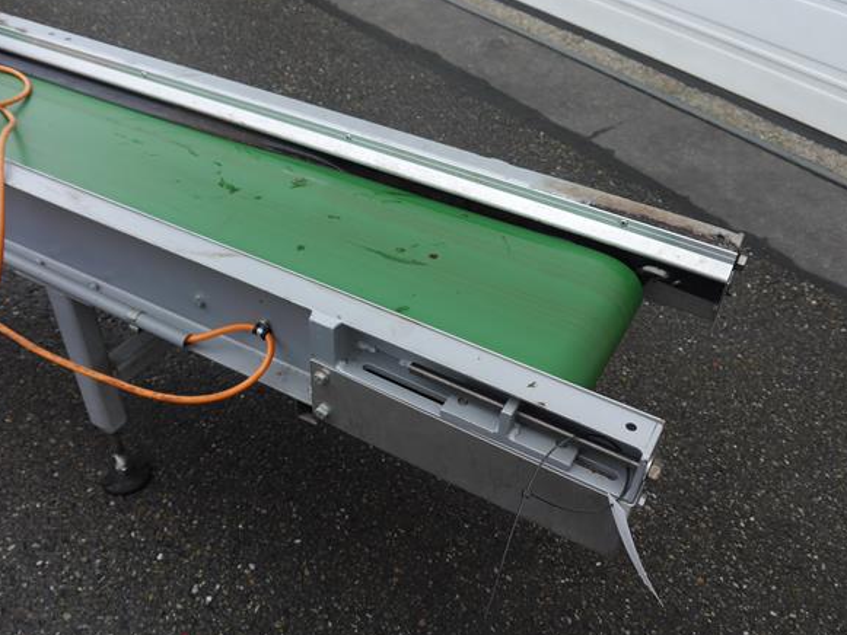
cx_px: 456
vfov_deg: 43.0
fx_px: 808
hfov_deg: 55.3
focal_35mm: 33
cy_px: 329
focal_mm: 15
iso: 160
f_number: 5
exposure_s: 1/200
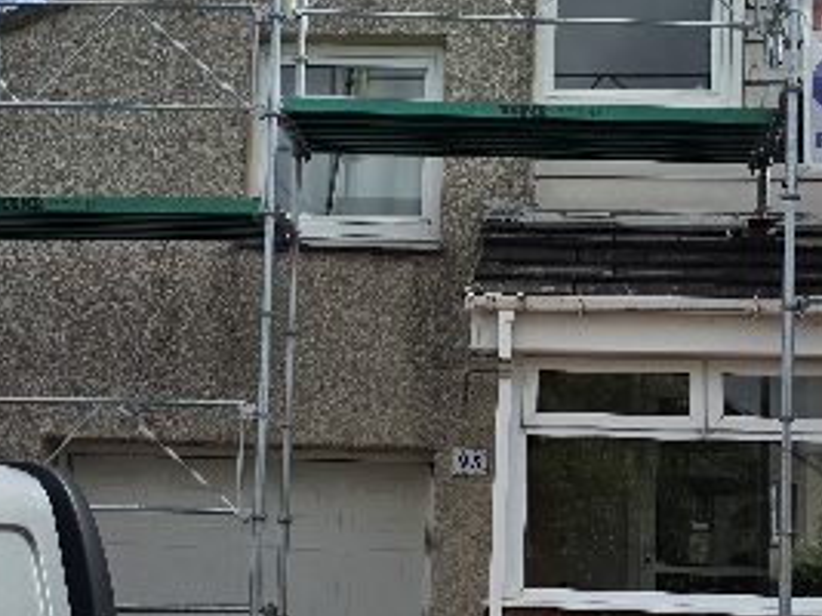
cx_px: 443
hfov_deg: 28.2
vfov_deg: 21.3
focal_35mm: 69
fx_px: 1638
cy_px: 373
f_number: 1.7
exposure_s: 1/10000
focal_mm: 6.3
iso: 80
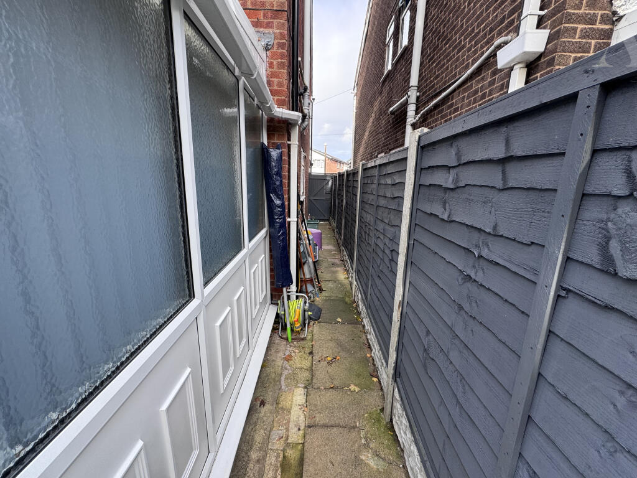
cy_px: 239
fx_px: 258
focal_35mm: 14
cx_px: 318
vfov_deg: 85.7
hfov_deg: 102.1
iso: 40
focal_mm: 2.22
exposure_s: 1/160
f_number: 2.2
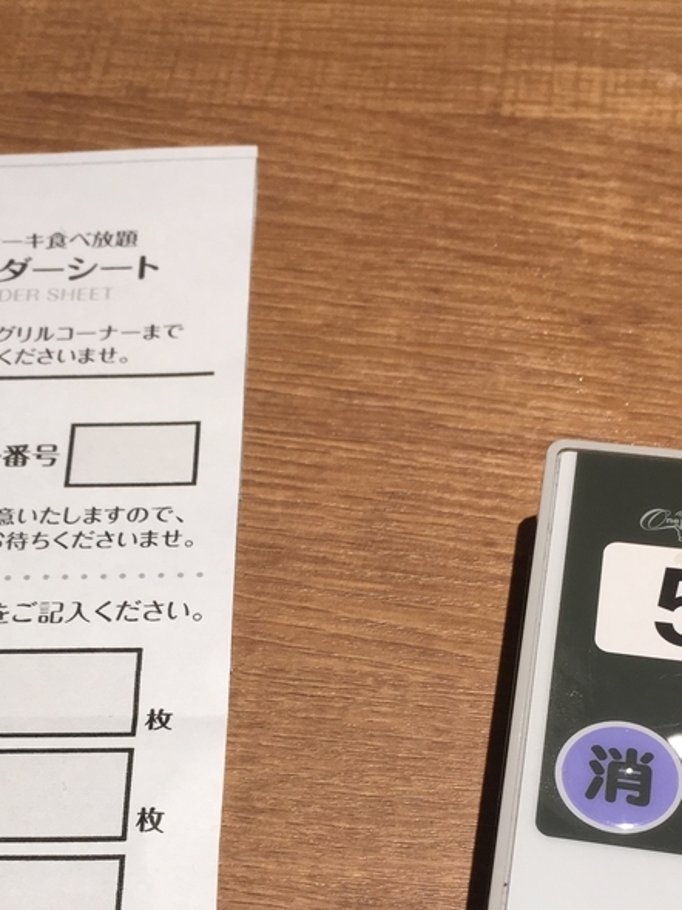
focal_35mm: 59
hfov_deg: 24.7
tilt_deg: -60.1
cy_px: 737
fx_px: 1551
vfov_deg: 31.8
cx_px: 247
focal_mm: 4.15
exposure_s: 1/120
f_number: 2.2
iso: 40
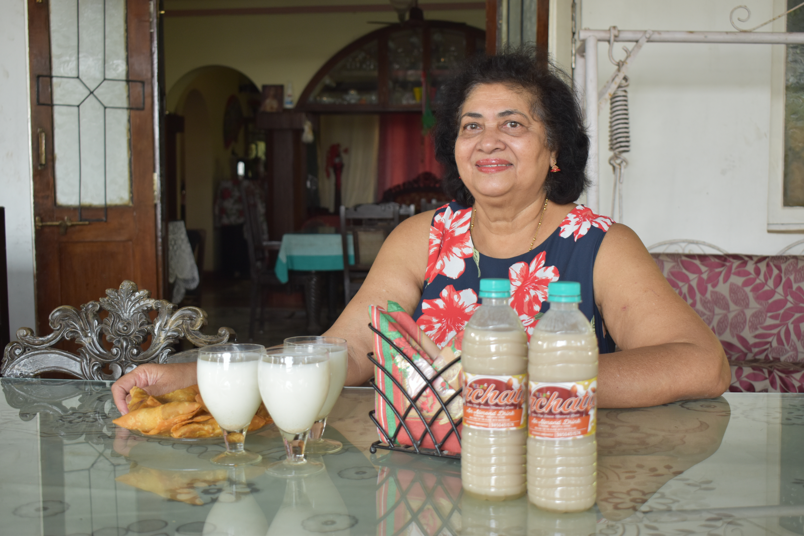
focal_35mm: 42
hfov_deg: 46.4
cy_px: 268
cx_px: 402
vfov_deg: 31.9
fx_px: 938
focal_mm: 28
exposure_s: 1/60
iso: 400
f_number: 4.8
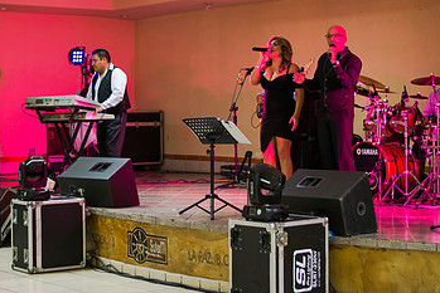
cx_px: 190
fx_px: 1015
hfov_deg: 24.4
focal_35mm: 83
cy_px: 114
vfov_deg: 16.5
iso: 800
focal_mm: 50
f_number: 1.8
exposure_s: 1/100
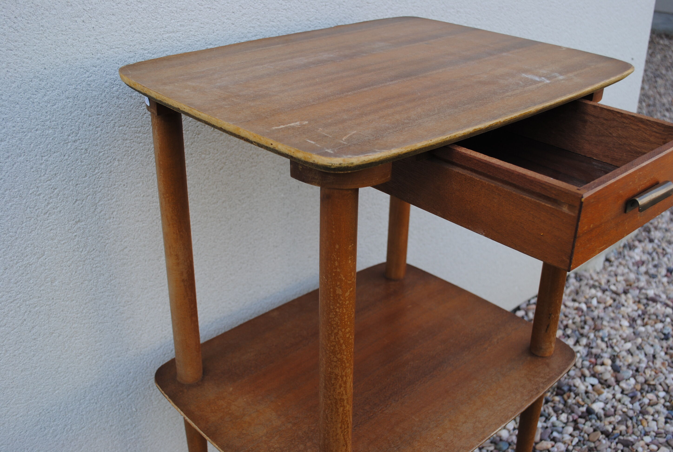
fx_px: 731
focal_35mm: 39
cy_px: 226
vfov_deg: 34.4
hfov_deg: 49.5
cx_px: 336
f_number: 5.6
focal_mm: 26
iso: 110
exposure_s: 1/125
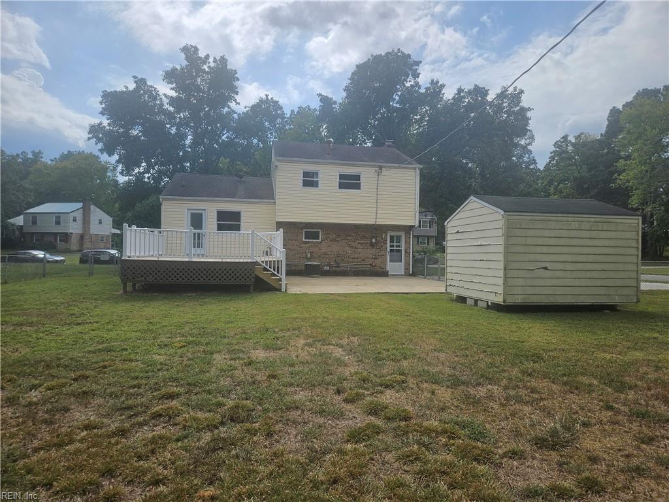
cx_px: 334
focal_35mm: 23
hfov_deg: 73.9
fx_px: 445
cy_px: 251
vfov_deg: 58.9
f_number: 1.8
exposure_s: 1/2760
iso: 25
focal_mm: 5.4
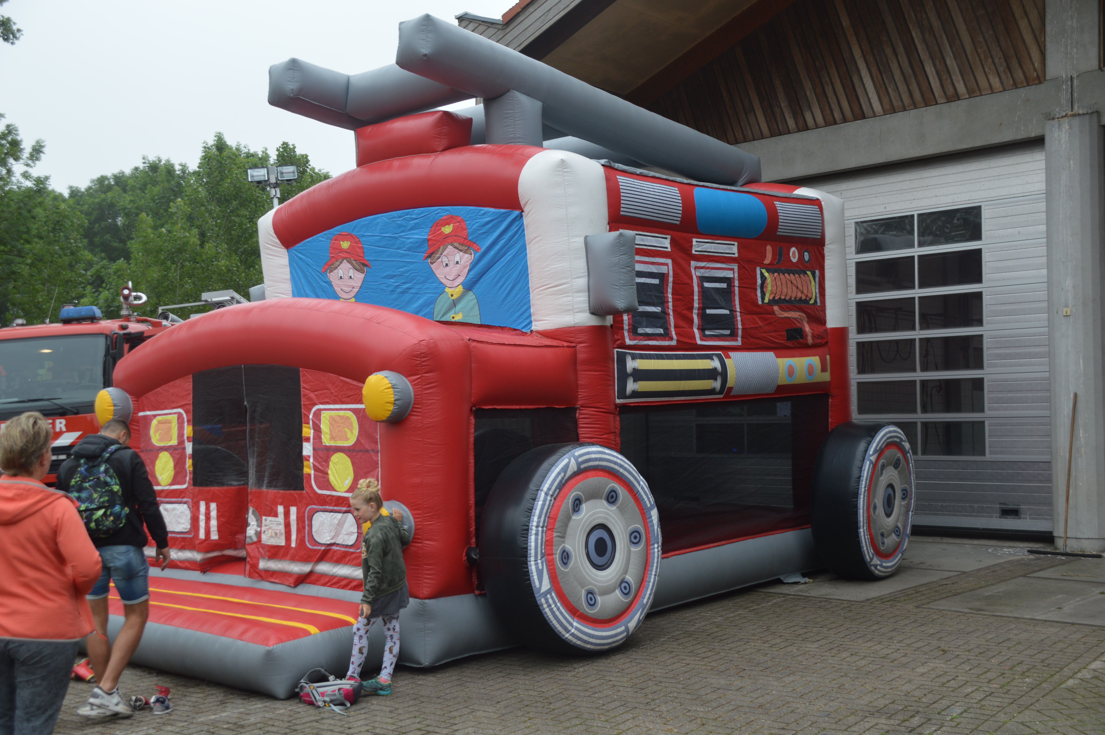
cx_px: 552
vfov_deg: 34.1
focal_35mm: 39
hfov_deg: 49.6
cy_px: 368
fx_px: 1196
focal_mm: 26
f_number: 5.6
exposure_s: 1/125
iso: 160
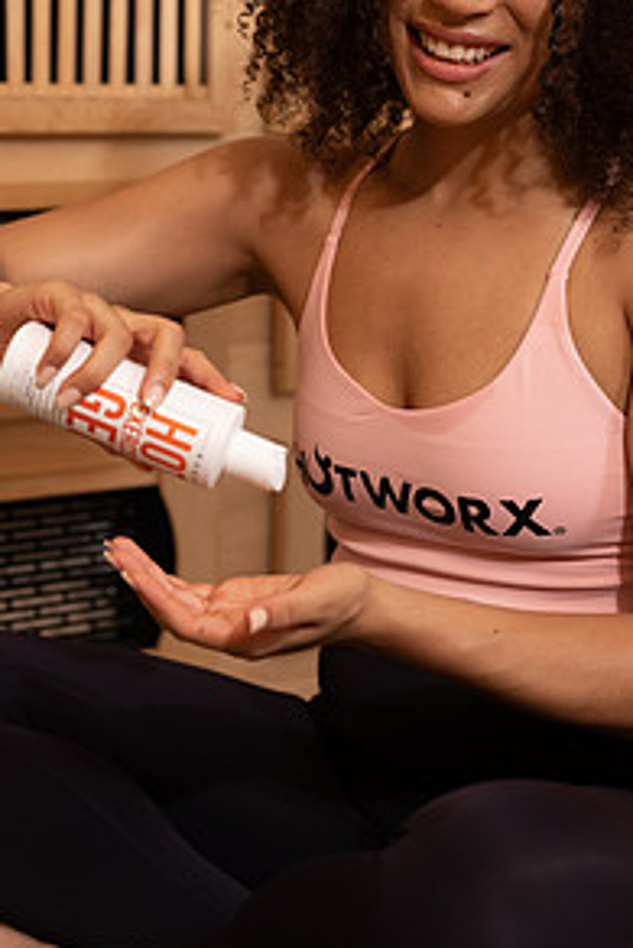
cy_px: 360
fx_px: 2028
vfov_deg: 26.2
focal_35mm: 77
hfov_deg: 17.7
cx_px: 201
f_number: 2.8
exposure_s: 1/100
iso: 320
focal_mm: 50
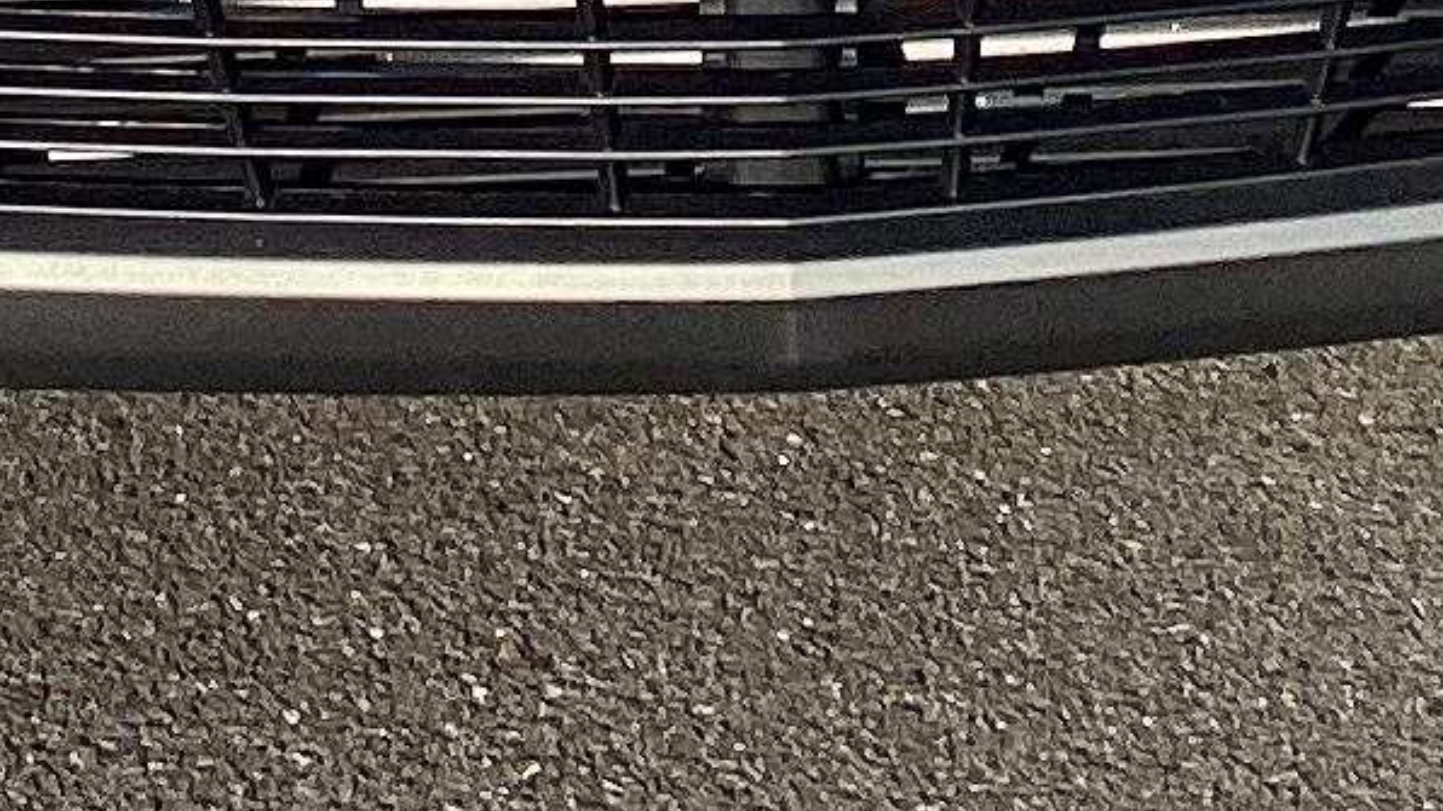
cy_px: -1477
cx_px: 922
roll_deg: +0.5
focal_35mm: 185
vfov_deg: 6.1
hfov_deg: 11.6
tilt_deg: -9.1
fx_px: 7077
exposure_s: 1/1664
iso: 25
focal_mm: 3.3
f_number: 2.4
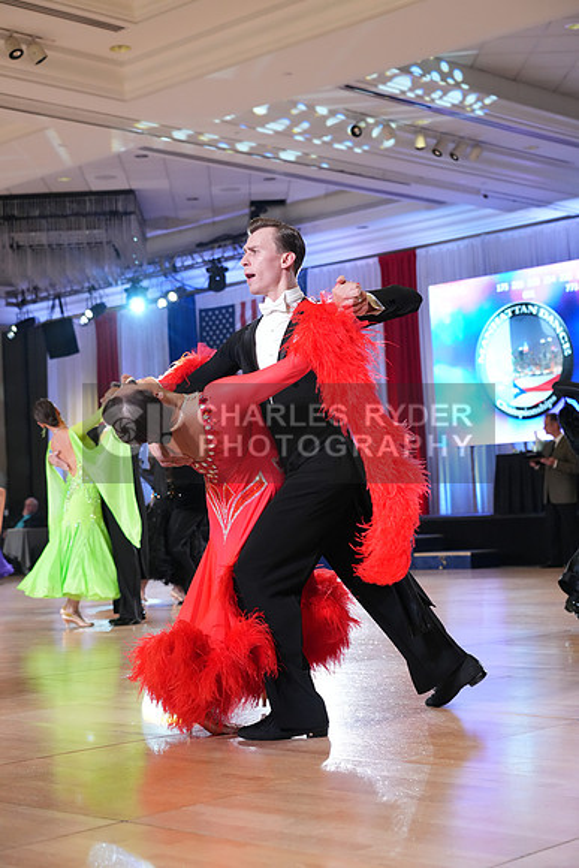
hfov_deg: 22.6
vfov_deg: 33.4
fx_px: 1447
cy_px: 434
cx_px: 290
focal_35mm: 60
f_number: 4
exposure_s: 1/400
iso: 3200
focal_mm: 60
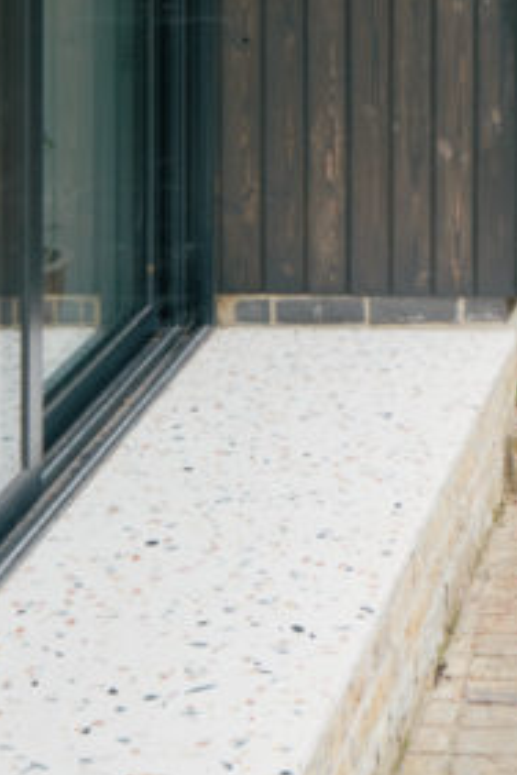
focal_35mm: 98
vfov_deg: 20.0
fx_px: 2111
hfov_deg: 13.5
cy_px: -49
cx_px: 668
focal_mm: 16
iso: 160
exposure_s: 1/13
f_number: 11
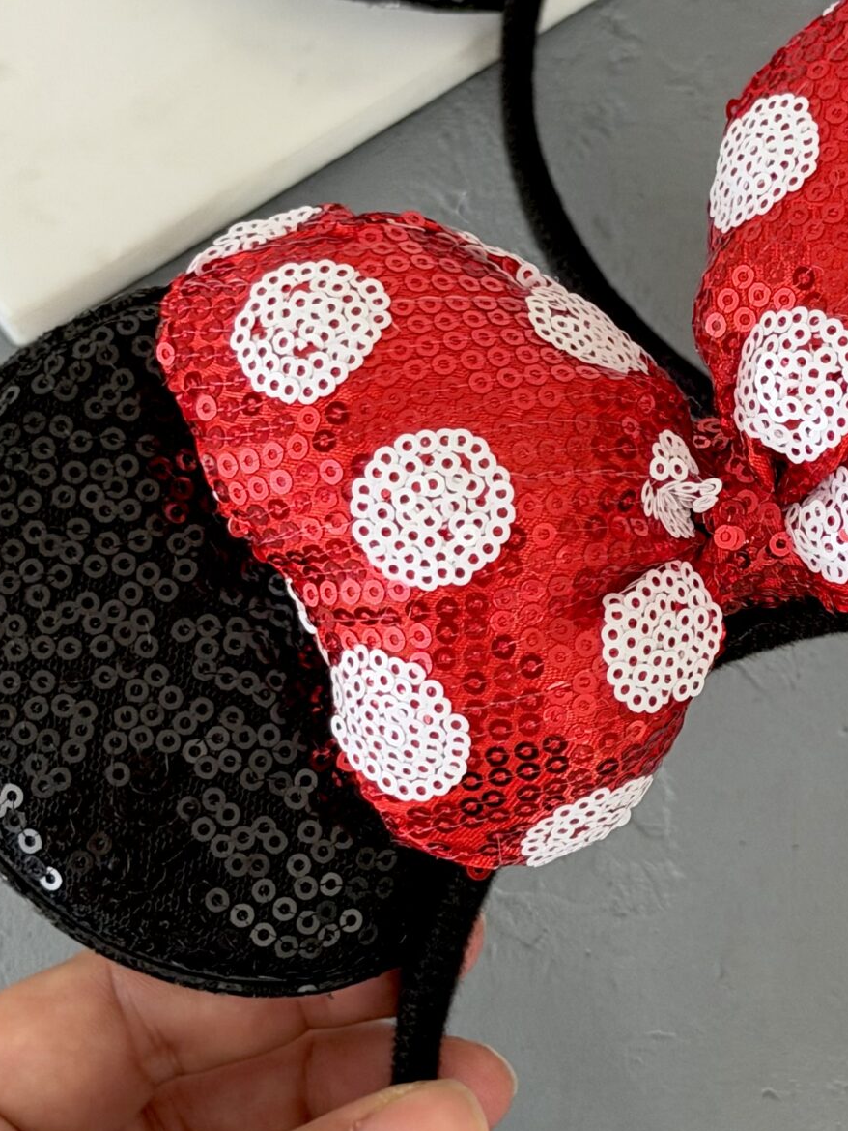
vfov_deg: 18.7
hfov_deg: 14.0
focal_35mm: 105
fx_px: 3428
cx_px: 777
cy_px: 494
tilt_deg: -63.6
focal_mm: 6.76
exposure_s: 1/42
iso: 250
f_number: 1.78
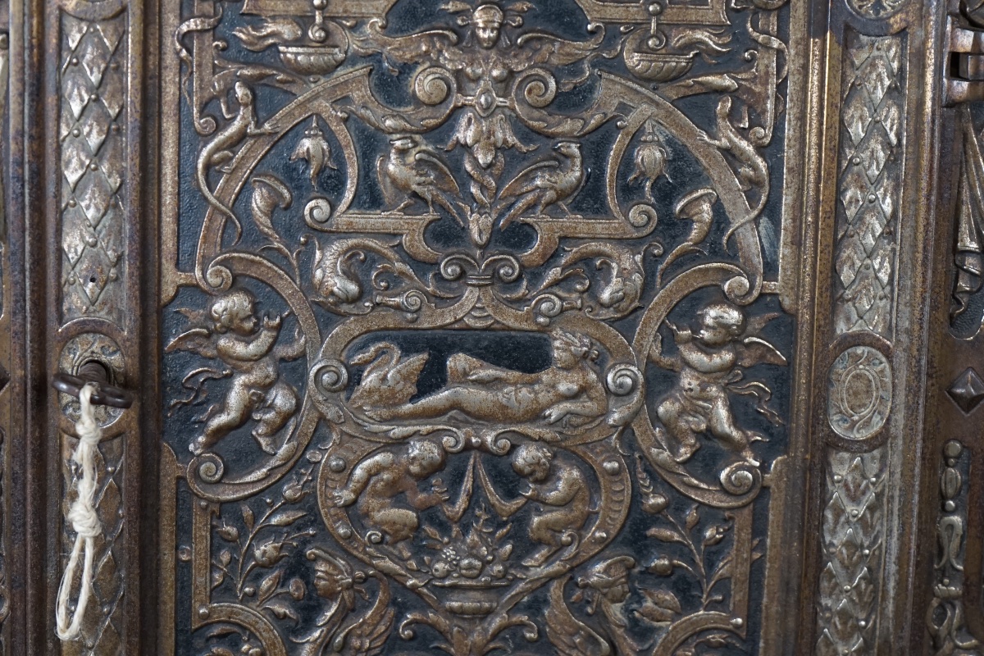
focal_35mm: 105
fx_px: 2870
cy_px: 328
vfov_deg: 13.0
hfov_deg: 19.5
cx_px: 492
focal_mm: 70
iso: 1250
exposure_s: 1/160
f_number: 5.6
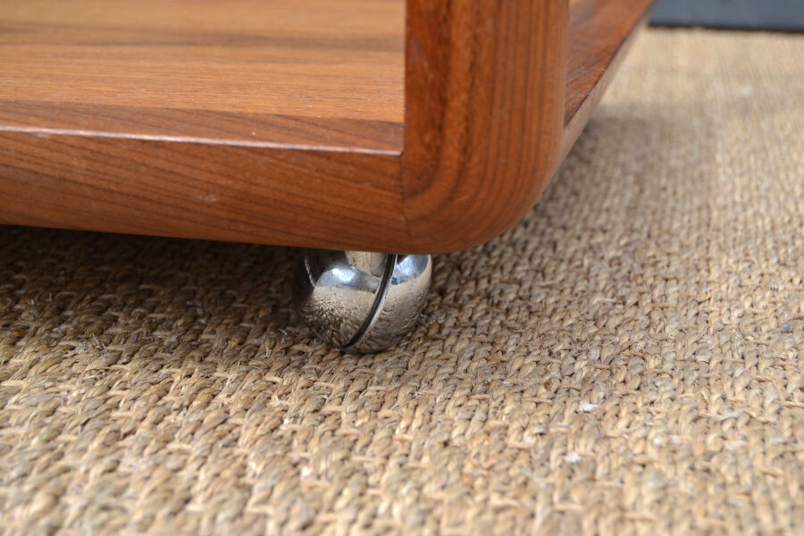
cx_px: 402
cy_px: 268
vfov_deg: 22.6
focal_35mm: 60
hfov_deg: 33.4
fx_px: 1340
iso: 100
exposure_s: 1/200
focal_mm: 40
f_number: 7.1
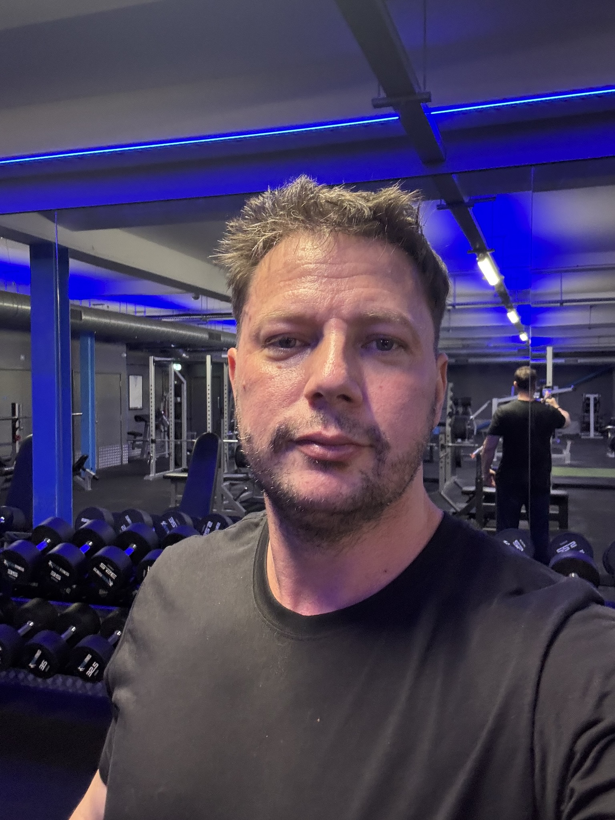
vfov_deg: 60.0
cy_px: 410
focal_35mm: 30
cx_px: 308
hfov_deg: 46.8
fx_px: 711
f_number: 1.9
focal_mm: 2.69
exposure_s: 1/33
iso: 250
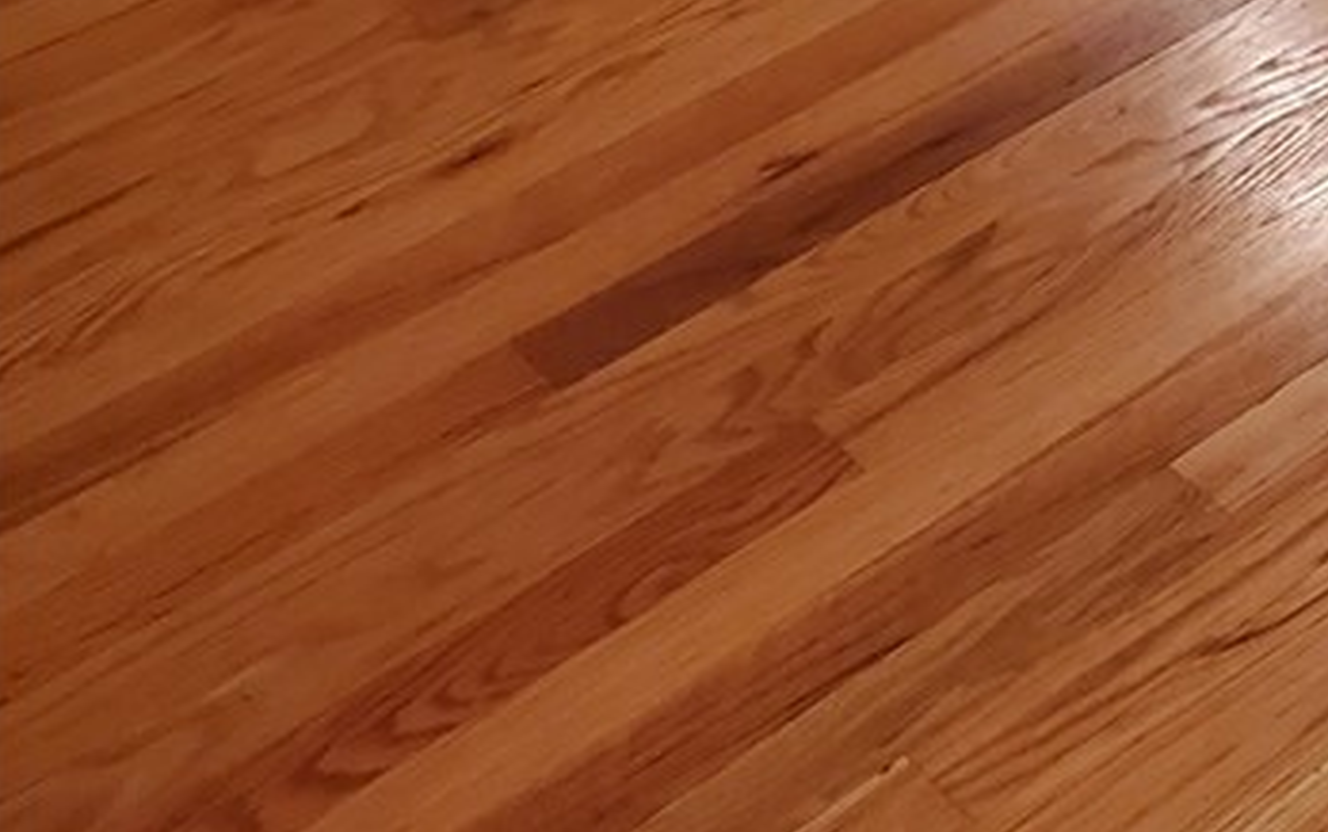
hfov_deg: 21.7
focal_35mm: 81
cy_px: -443
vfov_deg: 14.9
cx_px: 1942
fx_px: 2933
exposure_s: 1/40
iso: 400
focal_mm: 4.3
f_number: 1.5
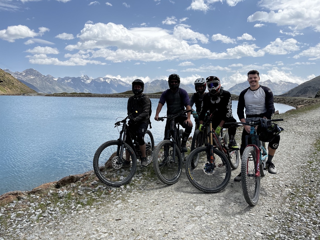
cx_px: 160
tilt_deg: -7.6
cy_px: 120
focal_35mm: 26
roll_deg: +0.3
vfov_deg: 53.1
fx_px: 240
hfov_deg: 67.3
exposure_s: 1/4310
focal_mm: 5.1
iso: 50
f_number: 1.6
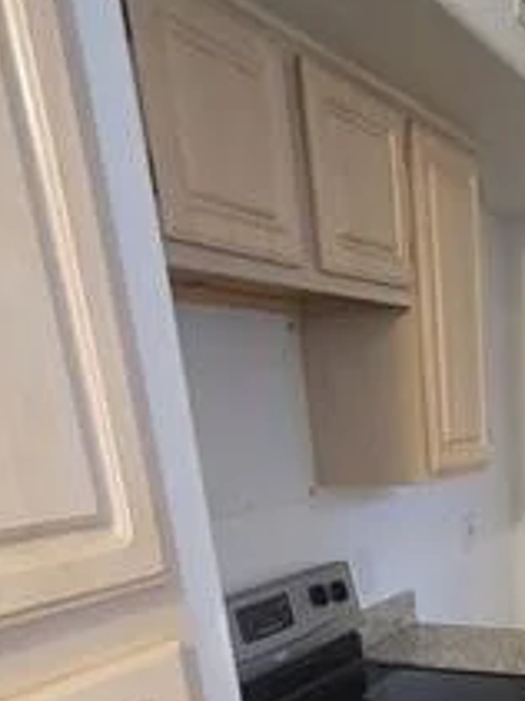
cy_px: 734
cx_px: 525
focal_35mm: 37
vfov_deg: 41.9
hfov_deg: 35.0
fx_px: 749
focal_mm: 2.2
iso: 500
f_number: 2.2
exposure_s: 1/30
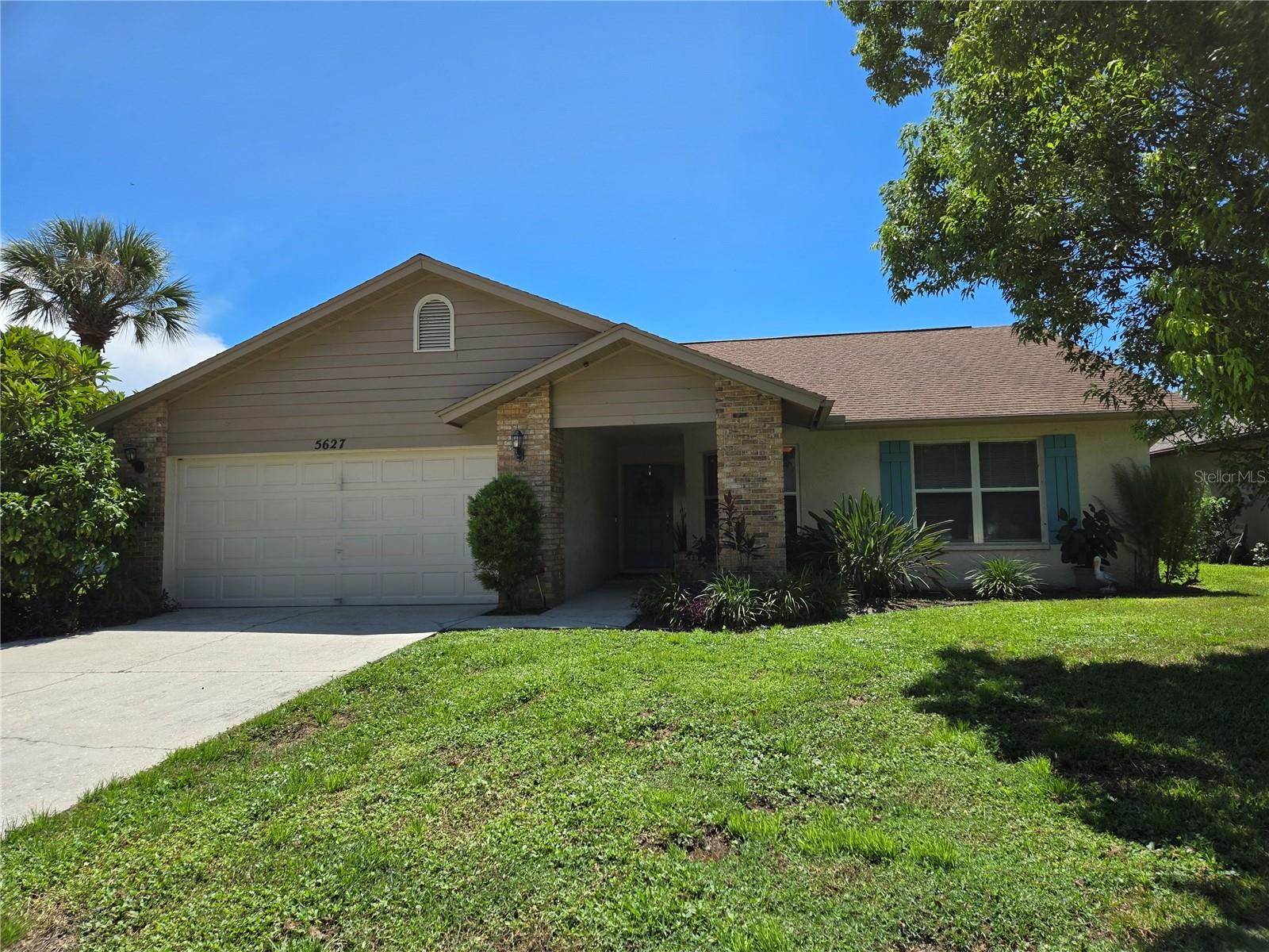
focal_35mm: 23
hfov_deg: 73.9
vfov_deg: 58.9
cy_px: 476
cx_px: 634
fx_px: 843
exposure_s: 1/2921
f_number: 1.8
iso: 40
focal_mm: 5.4
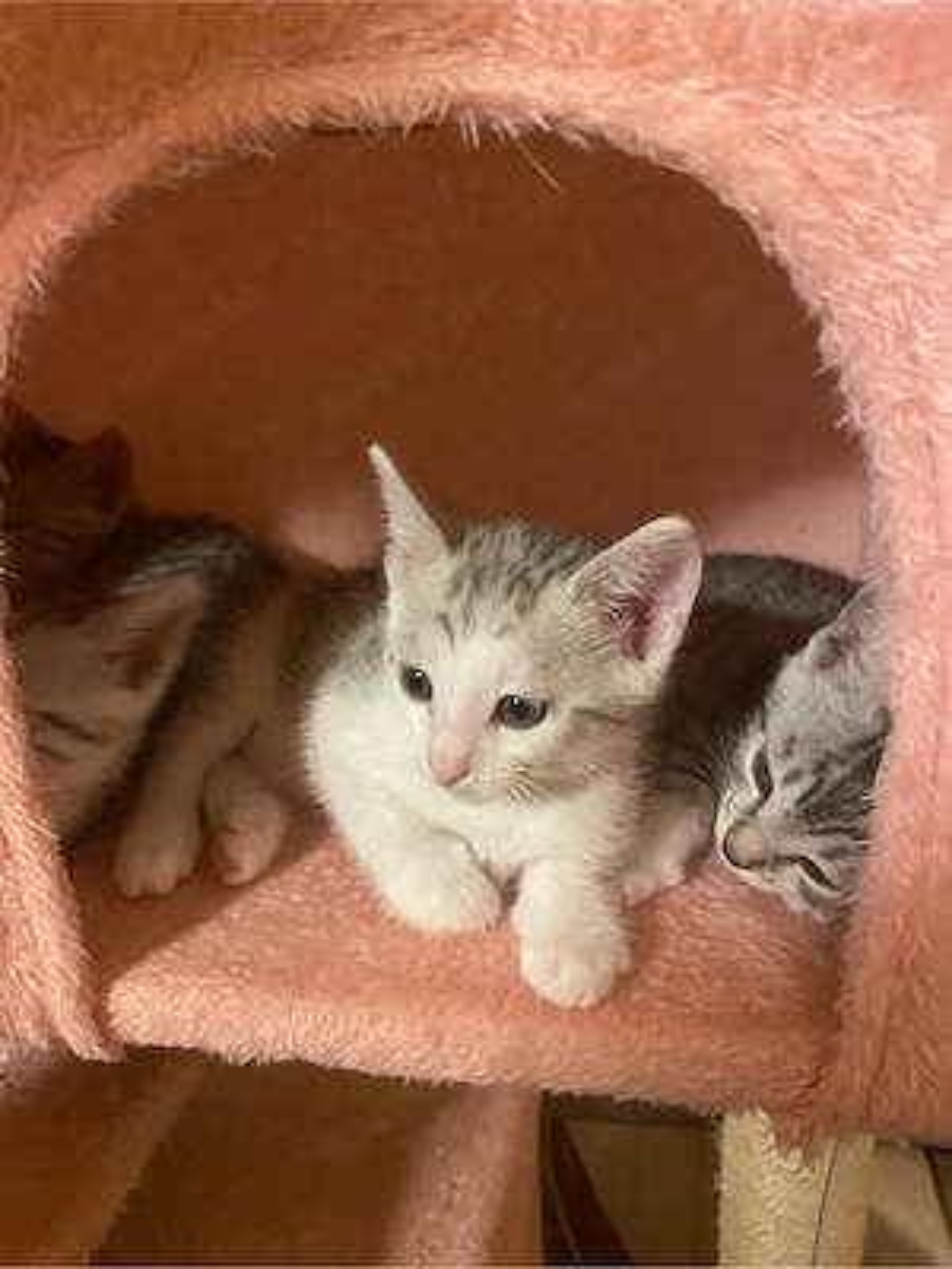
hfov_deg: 53.1
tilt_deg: -17.7
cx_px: 476
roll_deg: +0.6
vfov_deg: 67.3
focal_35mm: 26
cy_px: 634
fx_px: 953
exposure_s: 1/25
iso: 500
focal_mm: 4.25
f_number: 1.8
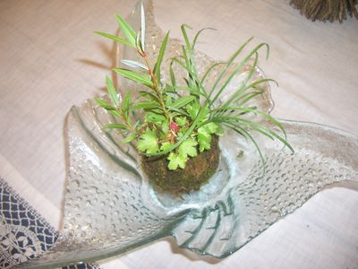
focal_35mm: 35
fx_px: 362
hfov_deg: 52.6
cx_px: 179
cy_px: 134
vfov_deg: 40.7
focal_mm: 5.8
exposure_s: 1/60
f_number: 2.6
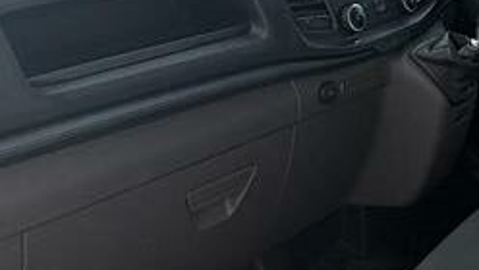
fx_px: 699
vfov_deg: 21.0
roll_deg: -4.1
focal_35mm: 55
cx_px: 417
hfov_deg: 35.9
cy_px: -12
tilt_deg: -13.8
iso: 64
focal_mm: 2.22
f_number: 2.2
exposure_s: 1/700
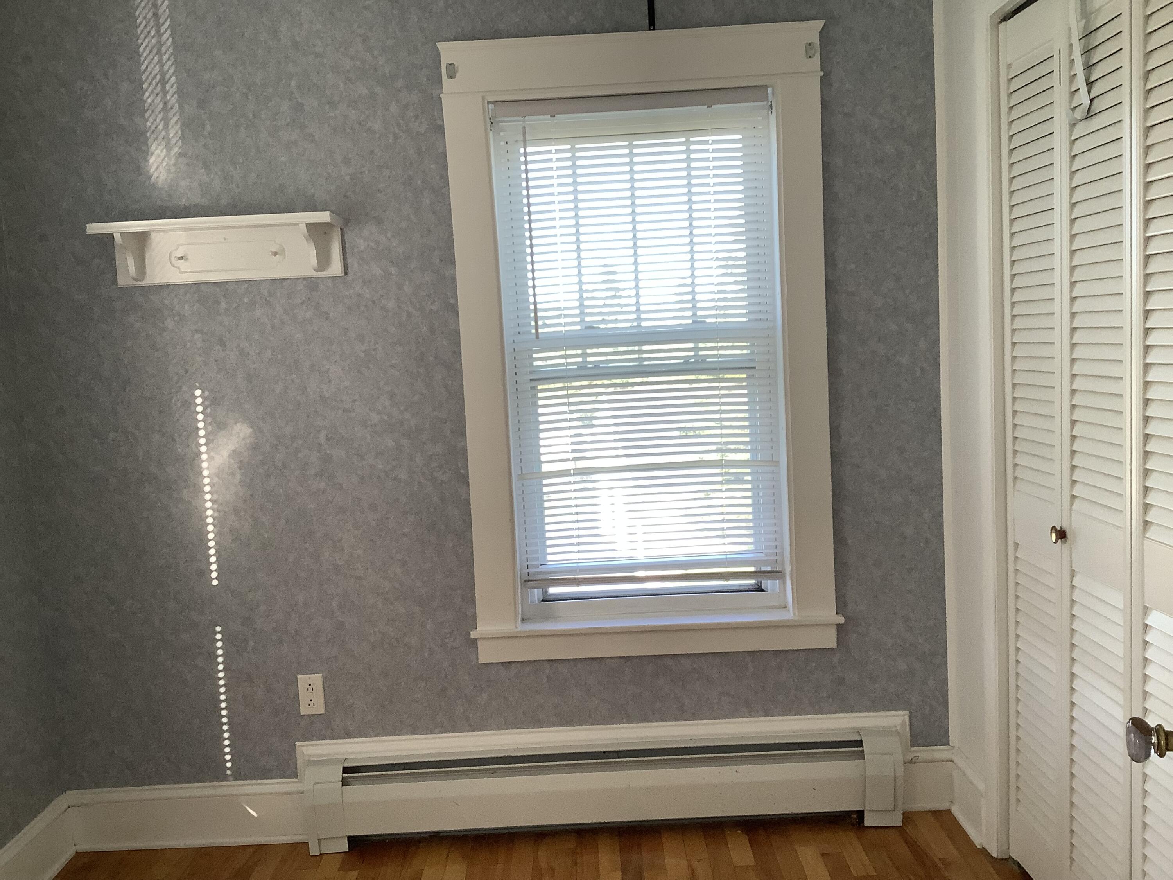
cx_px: 586
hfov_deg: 58.4
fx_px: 1050
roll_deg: +2.3
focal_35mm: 31
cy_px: 440
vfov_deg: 45.4
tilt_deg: -5.4
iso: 80
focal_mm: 3.3
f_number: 2.4
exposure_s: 1/120
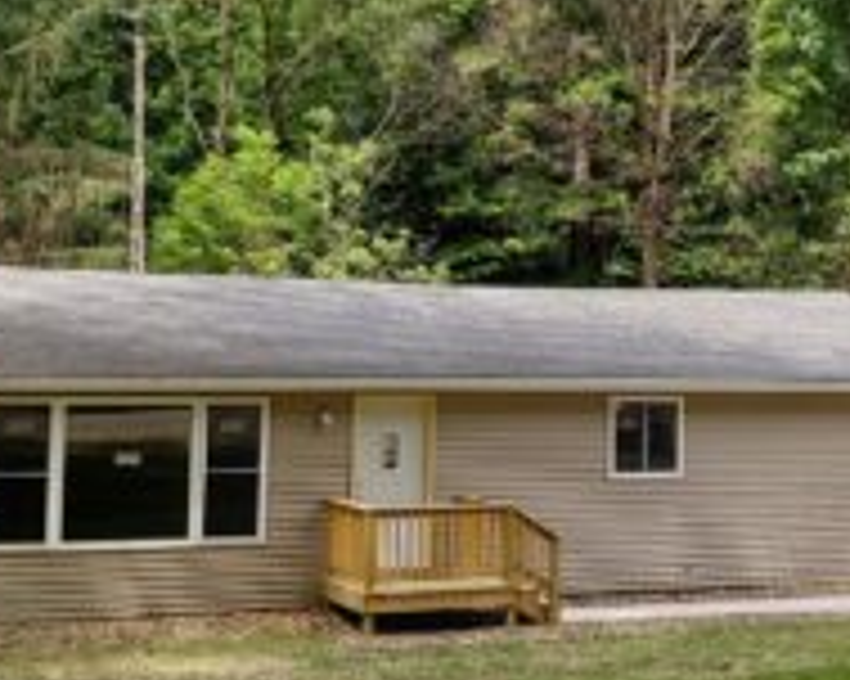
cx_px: 627
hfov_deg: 27.2
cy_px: 243
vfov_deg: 22.1
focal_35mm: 69
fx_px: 1735
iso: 50
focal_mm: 4.69
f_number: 1.8
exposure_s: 1/700
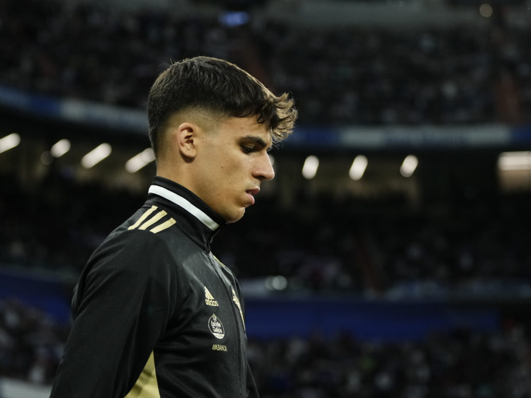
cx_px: 242
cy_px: 199
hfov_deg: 17.3
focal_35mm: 114
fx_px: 1748
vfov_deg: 13.0
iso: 2500
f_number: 2.8
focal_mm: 70
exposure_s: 1/2000
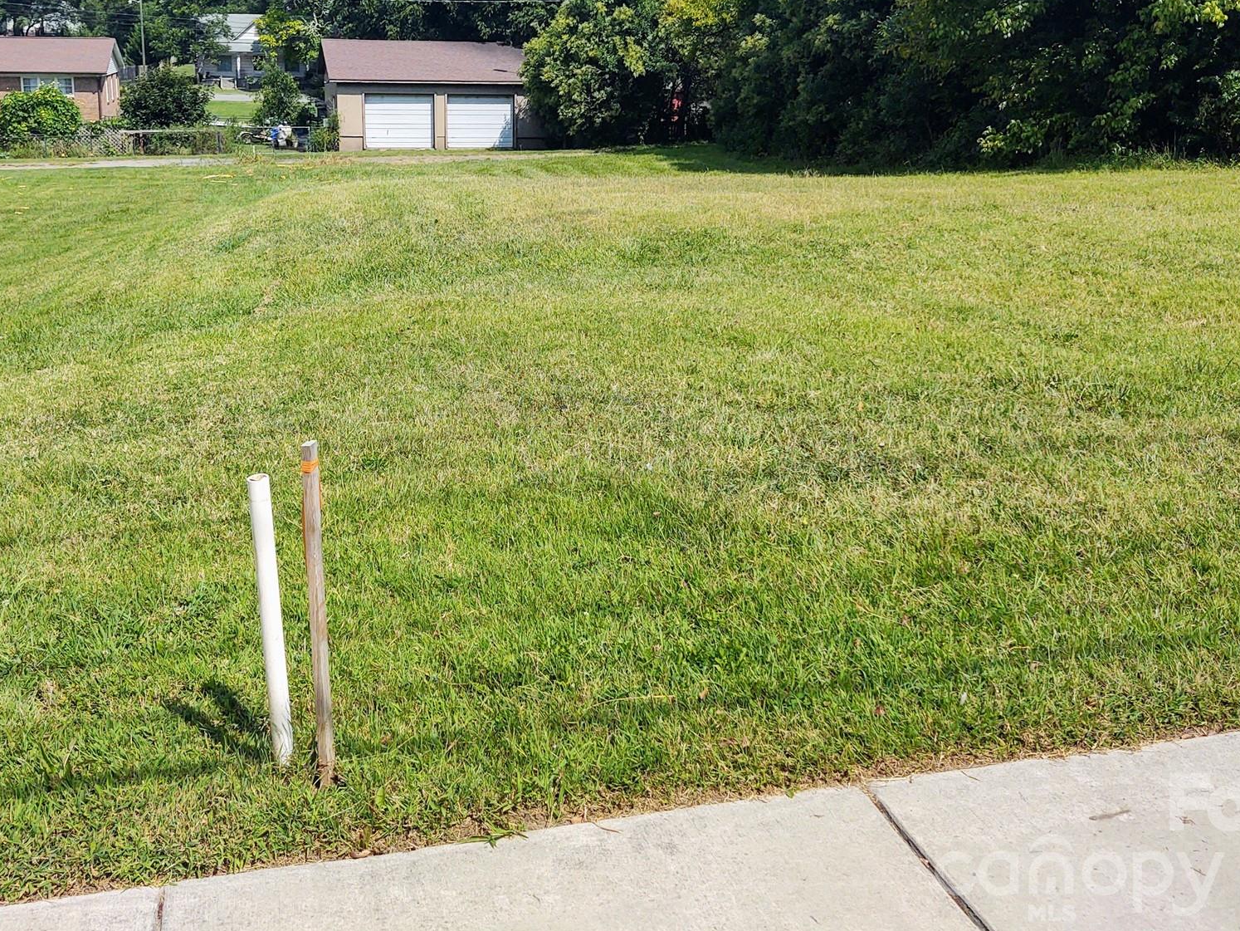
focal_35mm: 37
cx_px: 584
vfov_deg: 38.2
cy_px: 298
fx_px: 1326
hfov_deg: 50.1
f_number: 1.7
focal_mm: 4.75
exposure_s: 1/5402
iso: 100
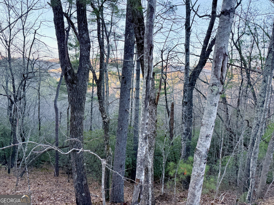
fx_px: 190
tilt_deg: -6.2
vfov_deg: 56.8
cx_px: 137
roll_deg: -1.7
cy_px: 102
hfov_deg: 71.6
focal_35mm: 24
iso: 160
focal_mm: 6.76
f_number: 1.78
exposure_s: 1/240
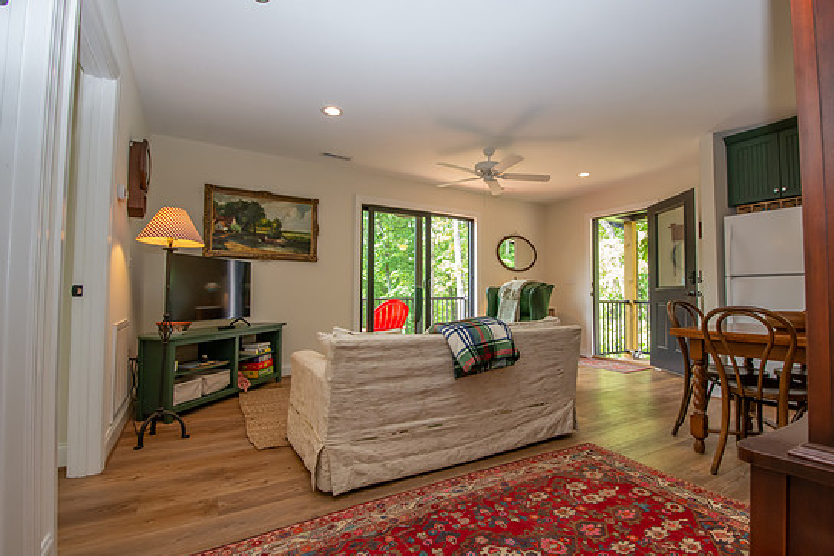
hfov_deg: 96.7
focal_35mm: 16
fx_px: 371
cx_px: 432
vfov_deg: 73.8
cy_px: 284
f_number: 6.7
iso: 1600
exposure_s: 1/60
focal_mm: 10
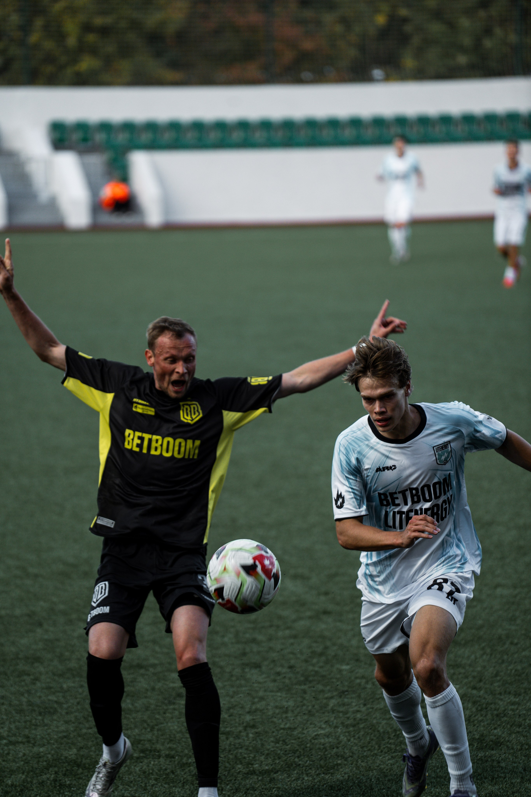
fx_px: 4425
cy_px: 398
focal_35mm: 200
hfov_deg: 6.9
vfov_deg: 10.3
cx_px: 266
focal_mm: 200
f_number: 4
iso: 500
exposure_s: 1/500
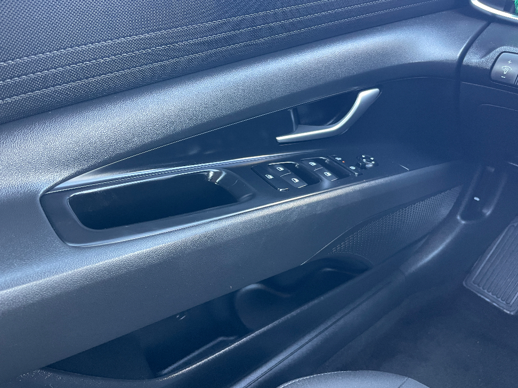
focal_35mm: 26
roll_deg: -6.5
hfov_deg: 67.3
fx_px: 389
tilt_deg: -34.2
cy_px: 194
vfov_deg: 53.1
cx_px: 259
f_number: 1.6
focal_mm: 4.2
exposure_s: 1/60
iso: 250
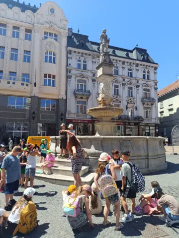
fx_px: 165
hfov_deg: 56.8
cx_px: 90
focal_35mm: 24
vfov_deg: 71.6
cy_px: 119
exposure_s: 1/833
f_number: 1.88
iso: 54
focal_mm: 5.59
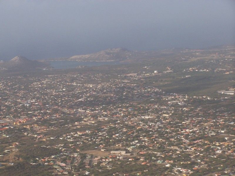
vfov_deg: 14.1
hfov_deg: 18.7
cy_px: 88
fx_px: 713
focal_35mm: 105
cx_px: 118
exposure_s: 1/500
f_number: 3.2
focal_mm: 17.5
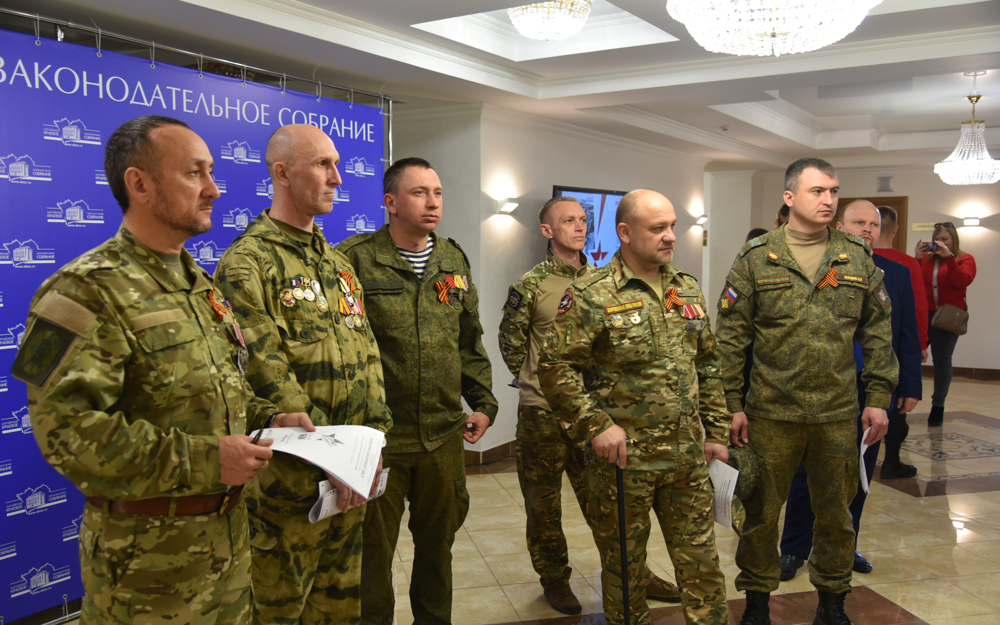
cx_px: 494
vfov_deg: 39.4
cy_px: 325
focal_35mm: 32
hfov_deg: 59.7
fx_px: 872
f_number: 4
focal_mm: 31
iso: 900
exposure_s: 1/60
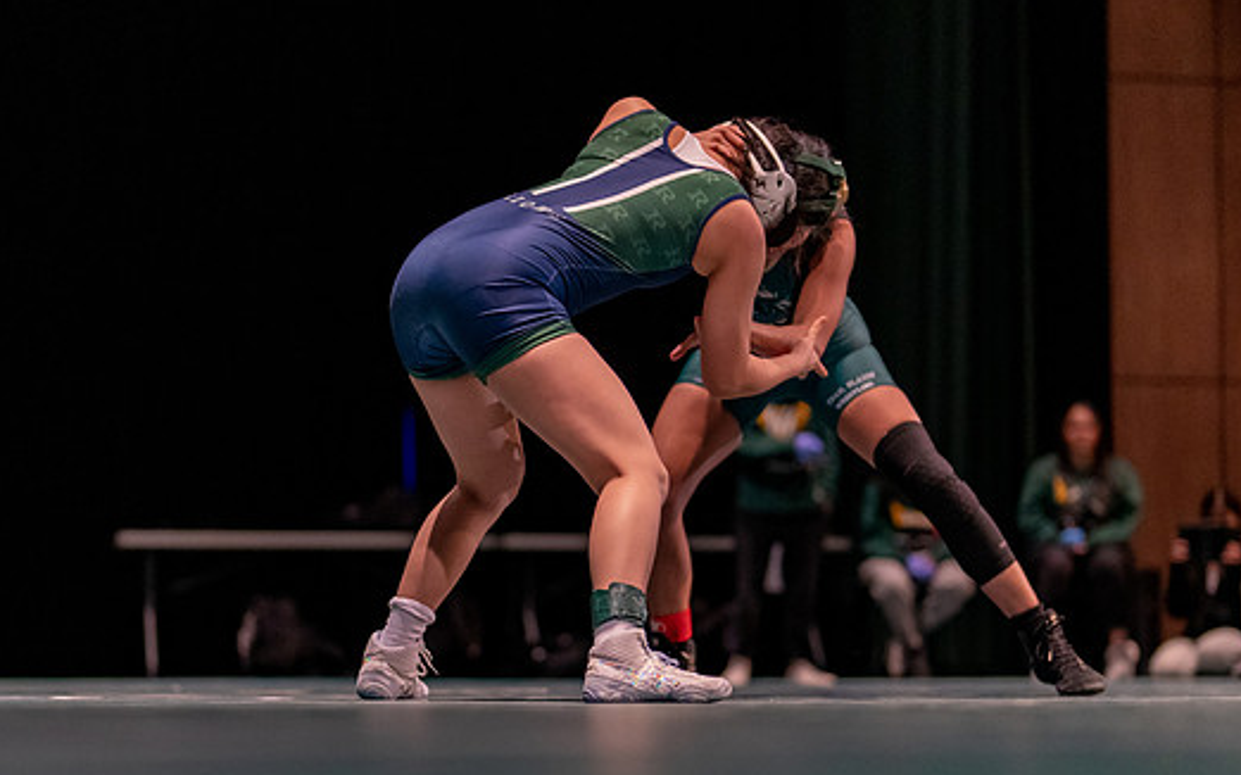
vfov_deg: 13.9
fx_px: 3179
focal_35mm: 94
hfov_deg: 22.1
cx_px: 572
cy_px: 535
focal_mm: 50
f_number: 1.2
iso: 2000
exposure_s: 1/1000
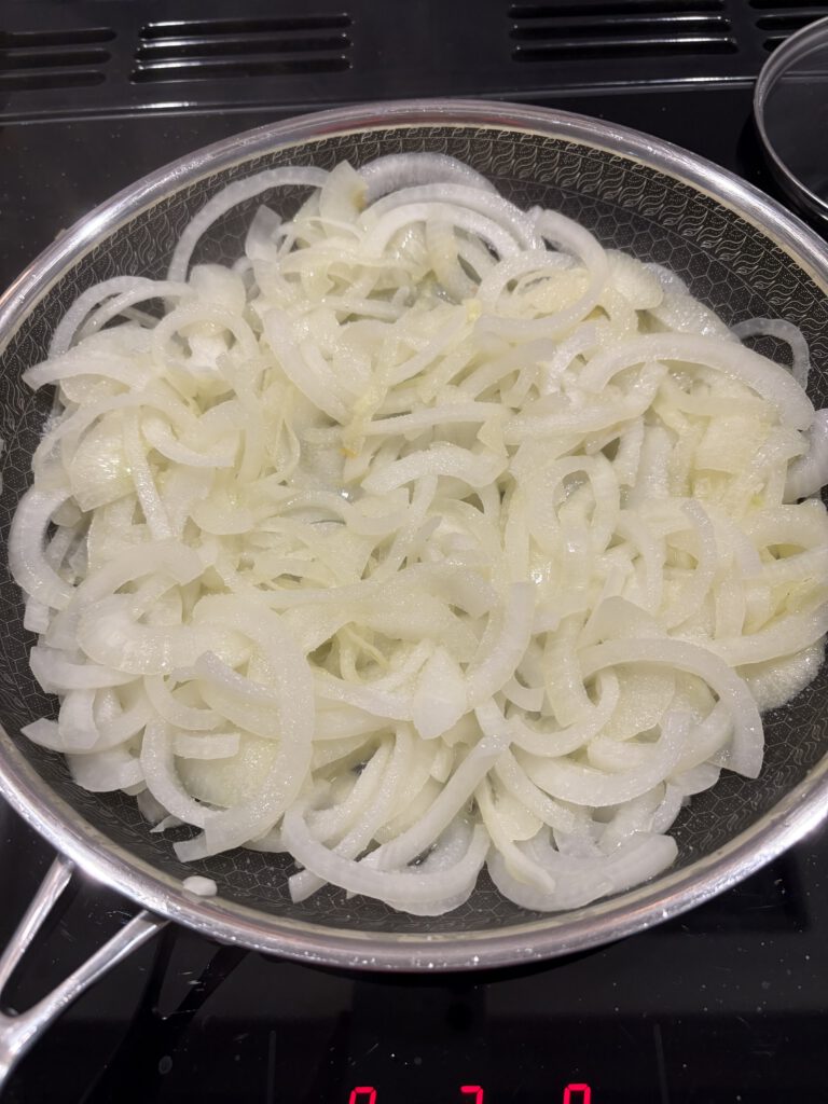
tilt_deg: -61.2
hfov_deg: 53.1
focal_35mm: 26
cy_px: 552
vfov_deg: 67.3
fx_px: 829
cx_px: 414
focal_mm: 5.96
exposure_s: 1/60
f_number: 1.6
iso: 125
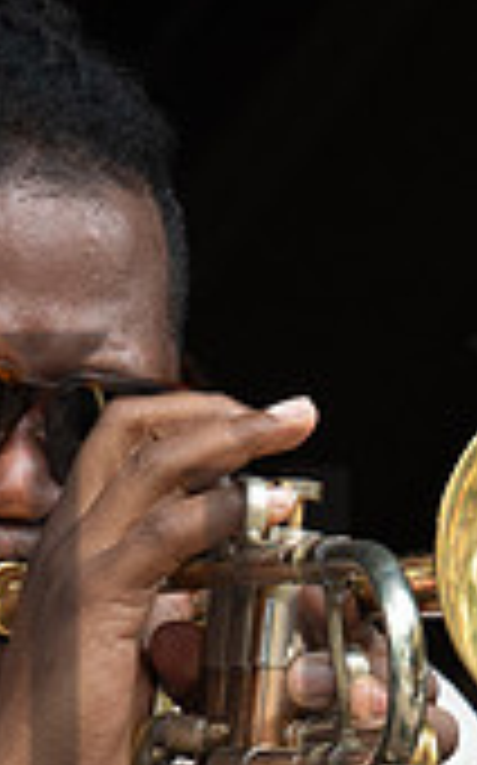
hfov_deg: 2.7
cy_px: 628
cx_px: 306
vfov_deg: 4.4
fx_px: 10022
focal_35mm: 481
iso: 800
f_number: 6.3
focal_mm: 92
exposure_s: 1/400
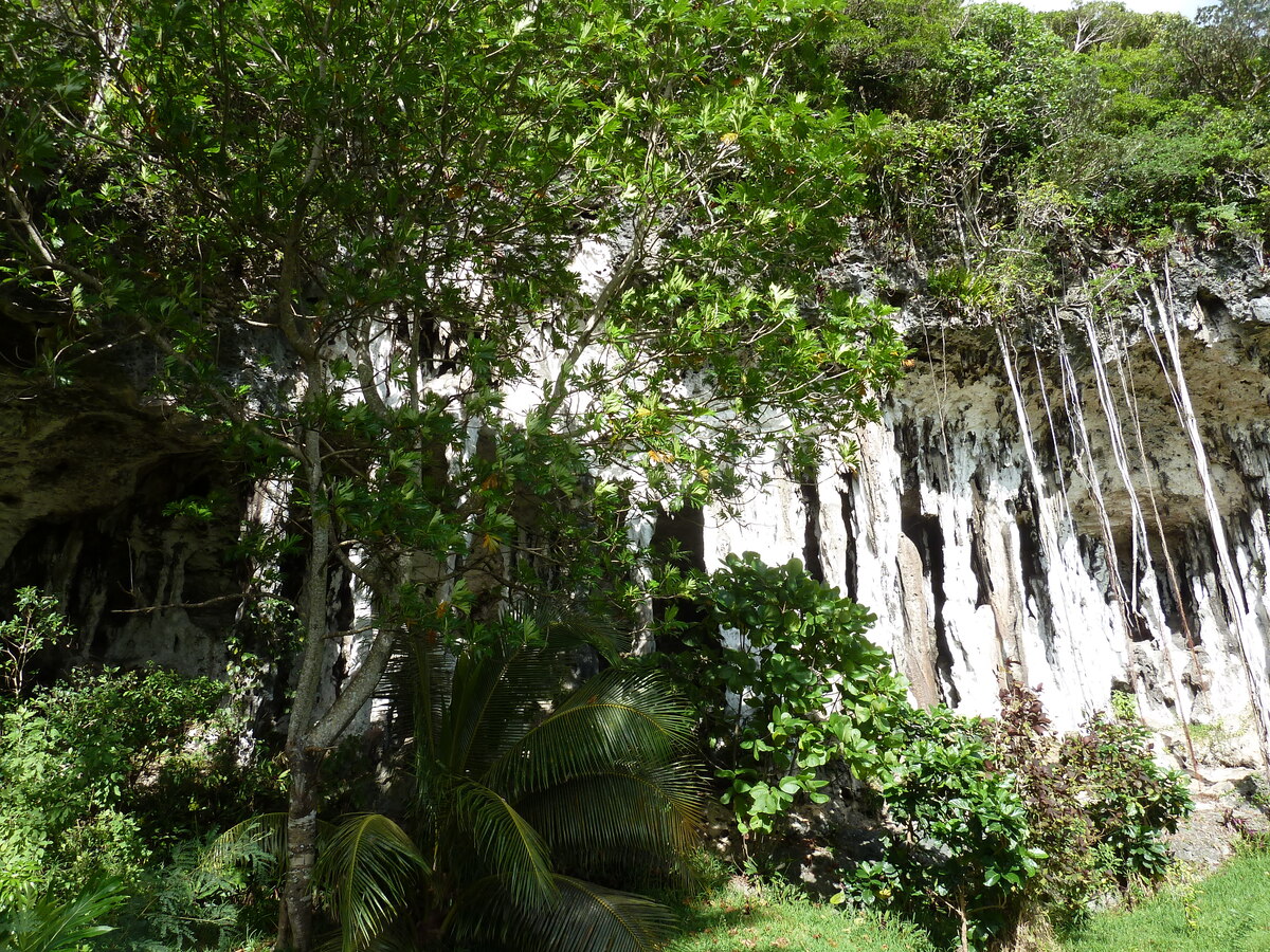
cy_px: 476
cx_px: 635
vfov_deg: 54.9
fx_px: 917
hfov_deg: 69.4
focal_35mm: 25
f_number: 4
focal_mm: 4.1
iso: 80
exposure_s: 1/250
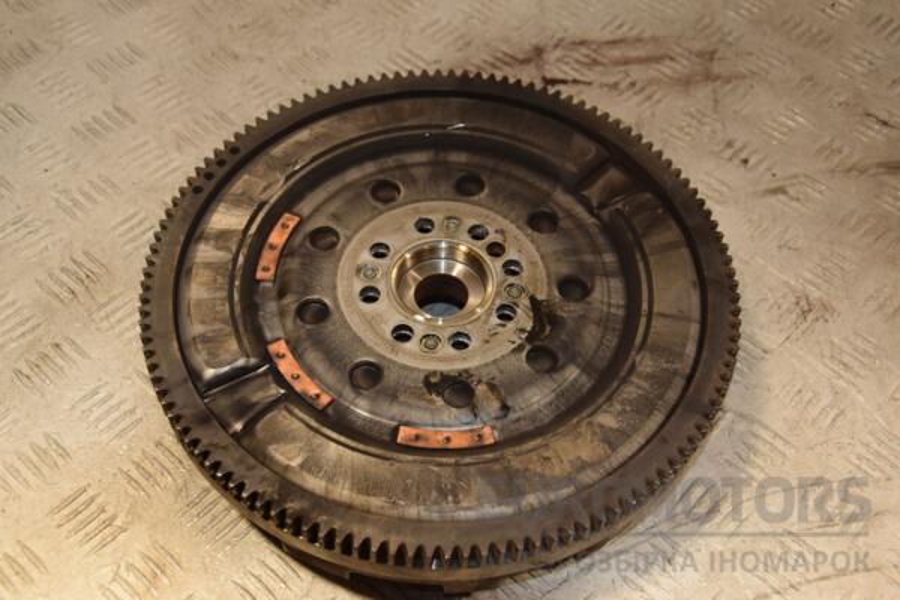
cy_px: 300
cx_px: 450
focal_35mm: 48
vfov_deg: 28.1
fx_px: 1200
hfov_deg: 41.1
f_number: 5
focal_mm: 32
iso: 800
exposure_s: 1/200
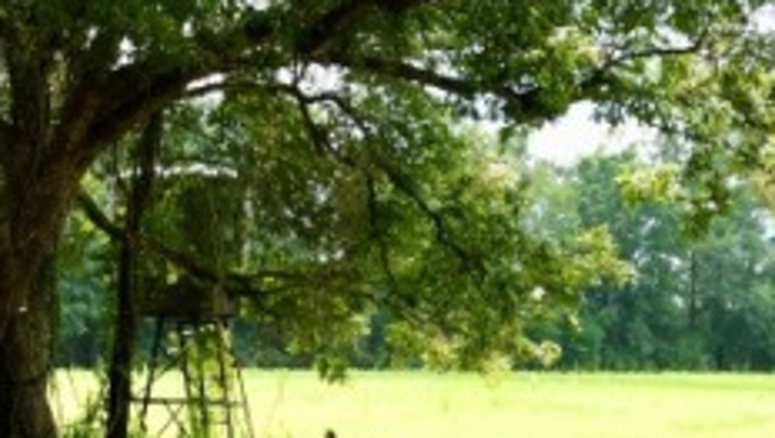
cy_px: 435
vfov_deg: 11.4
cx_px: 428
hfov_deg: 20.1
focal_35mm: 106
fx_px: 2180
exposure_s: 1/250
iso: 250
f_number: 6.3
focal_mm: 18
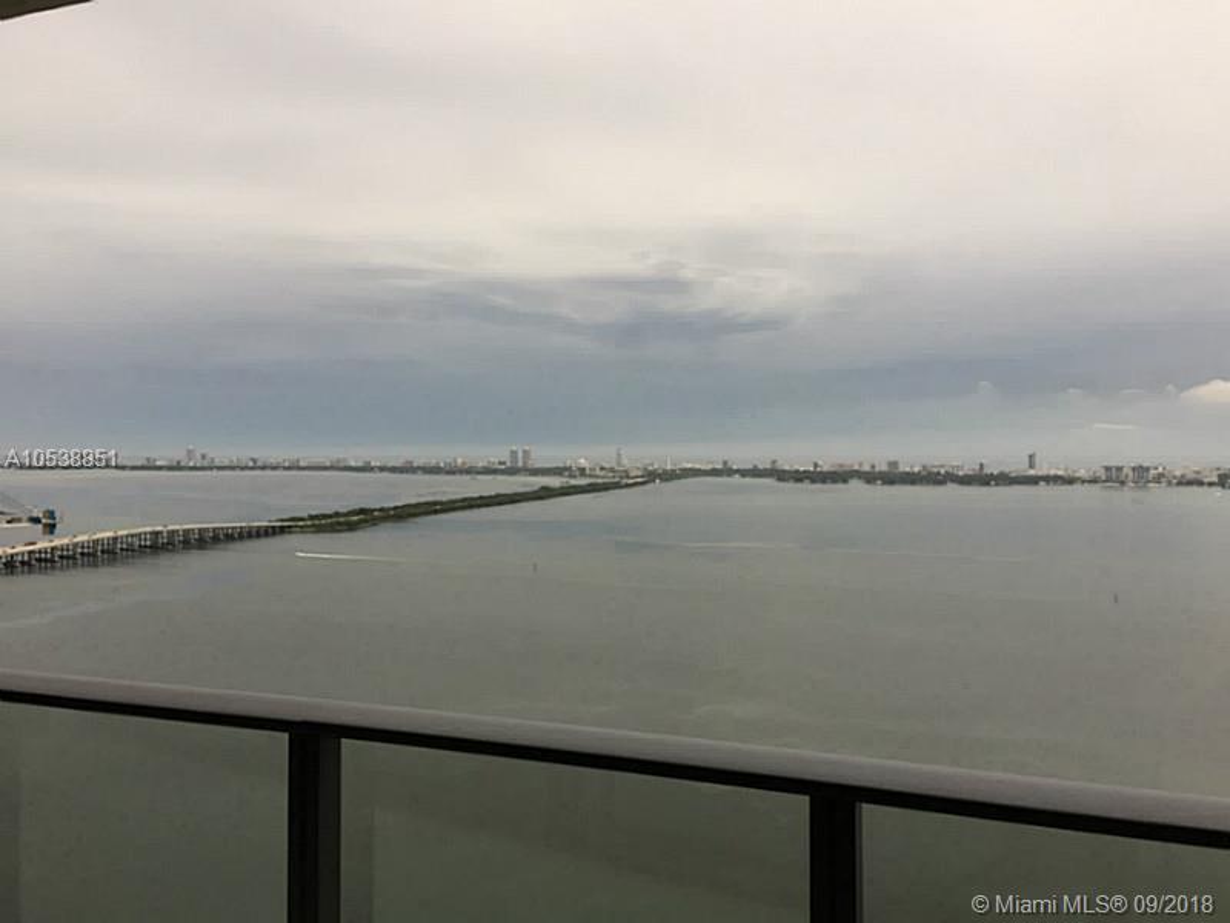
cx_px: 615
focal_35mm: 29
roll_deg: -1.0
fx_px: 1030
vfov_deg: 48.2
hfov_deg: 61.7
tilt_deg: +0.3
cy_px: 462
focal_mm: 4.15
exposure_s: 1/3968
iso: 32
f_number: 2.2
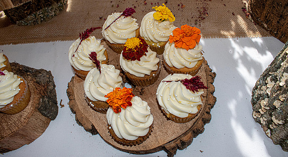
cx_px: 144
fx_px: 216
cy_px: 71
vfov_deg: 39.8
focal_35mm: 29
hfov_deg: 67.4
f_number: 5.6
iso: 560
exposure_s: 1/125
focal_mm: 18
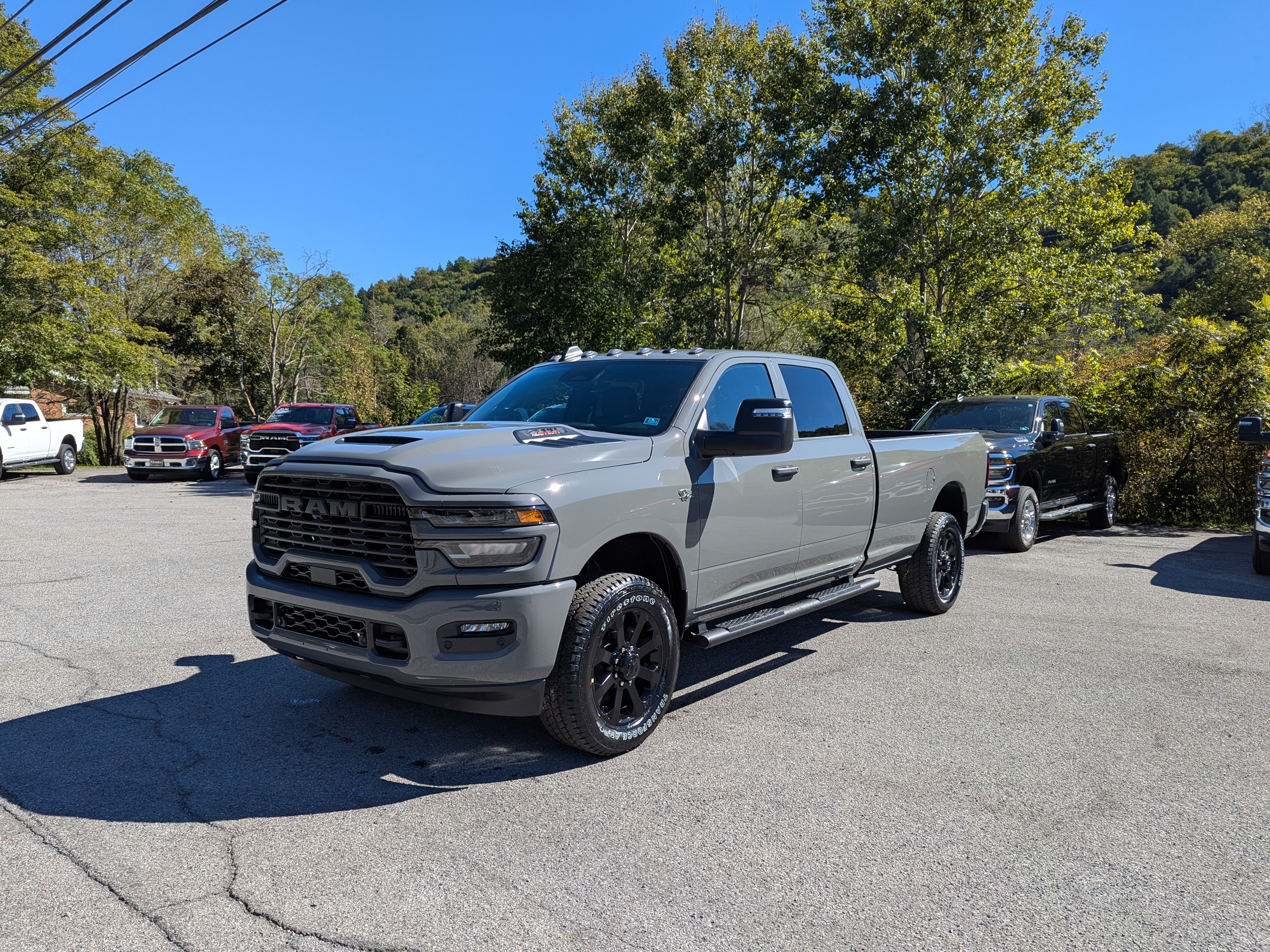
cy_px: 487
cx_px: 621
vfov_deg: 54.9
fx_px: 917
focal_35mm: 25
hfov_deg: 69.4
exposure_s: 1/1572
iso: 48
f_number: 1.85
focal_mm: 6.81
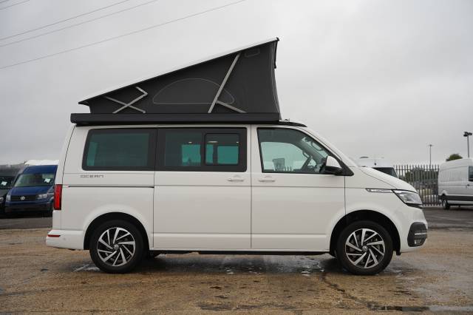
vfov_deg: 32.8
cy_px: 158
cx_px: 236
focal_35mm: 41
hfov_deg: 47.7
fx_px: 534
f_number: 4
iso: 250
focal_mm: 40.7
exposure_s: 1/160
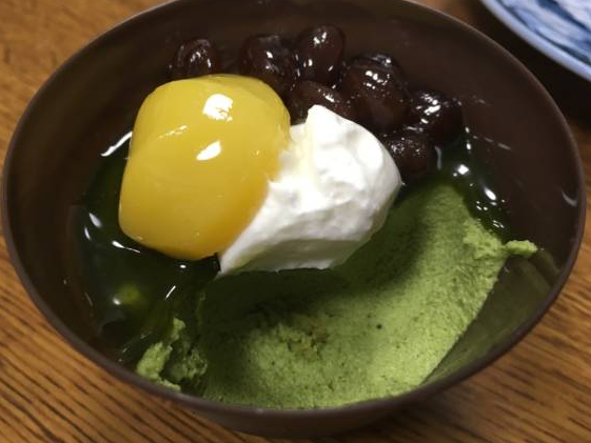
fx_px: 529
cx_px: 288
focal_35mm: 31
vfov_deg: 45.4
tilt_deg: -51.2
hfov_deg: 58.3
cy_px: 209
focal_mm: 4.15
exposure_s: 1/30
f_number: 2.2
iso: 80
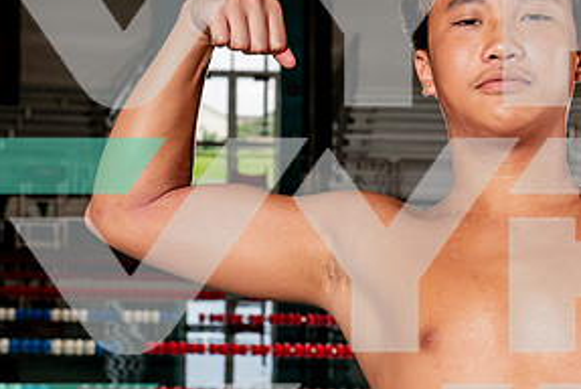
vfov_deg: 12.6
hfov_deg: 18.6
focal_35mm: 109
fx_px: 1761
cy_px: 246
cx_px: 470
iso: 400
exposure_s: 1/250
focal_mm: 54
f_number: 7.1
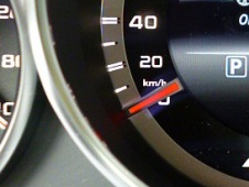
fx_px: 641
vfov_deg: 16.4
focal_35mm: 89
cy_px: 20
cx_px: 266
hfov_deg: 21.0
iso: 400
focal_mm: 6.8
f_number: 3.2
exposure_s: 1/13
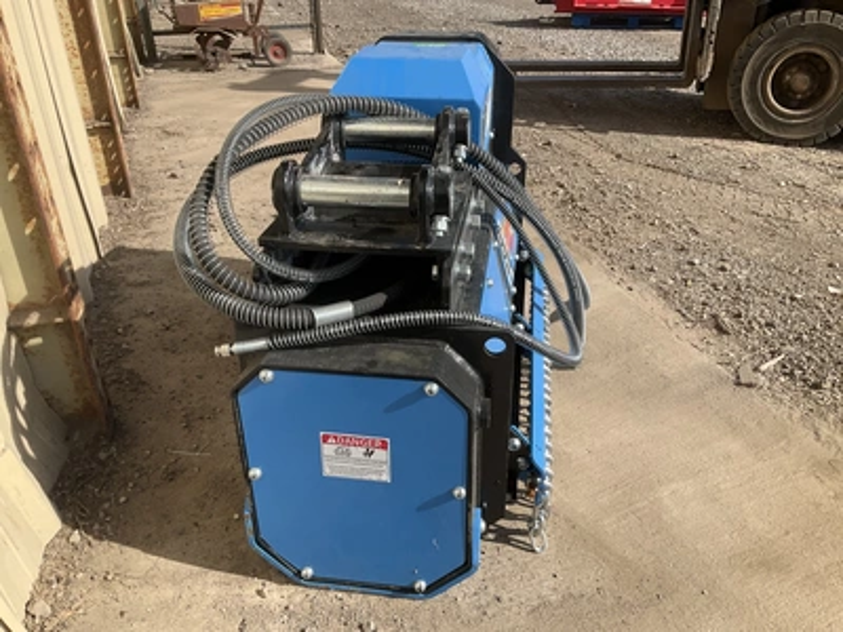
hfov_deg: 61.7
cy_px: 316
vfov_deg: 48.2
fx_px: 706
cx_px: 422
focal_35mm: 29
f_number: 1.8
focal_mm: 3
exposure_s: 1/1144
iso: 25
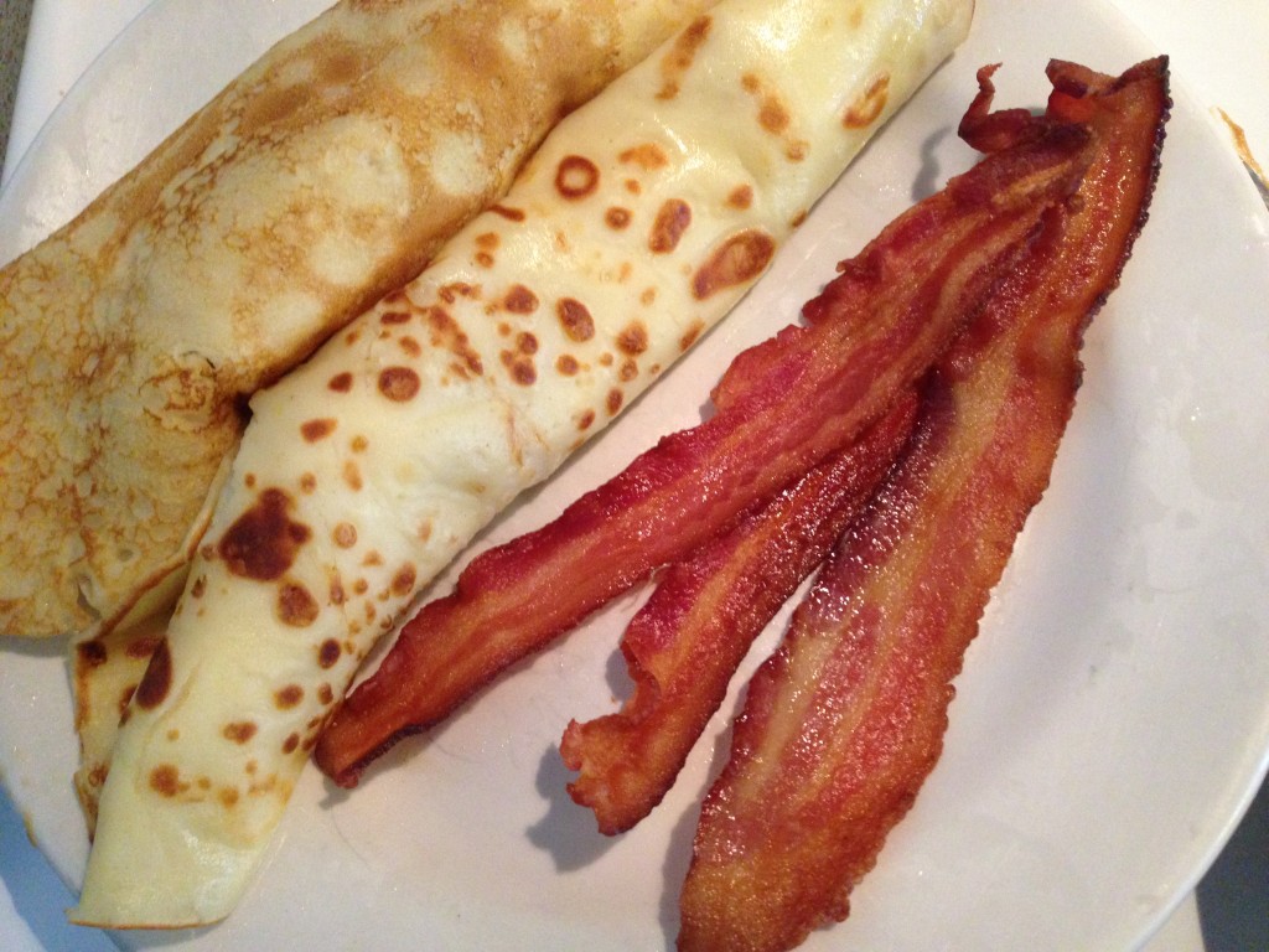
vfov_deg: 42.9
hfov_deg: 55.4
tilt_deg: -75.1
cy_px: 476
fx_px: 1210
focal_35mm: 33
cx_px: 634
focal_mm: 4.12
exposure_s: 1/15
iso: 400
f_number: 2.4
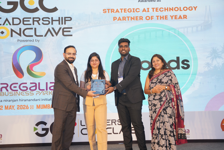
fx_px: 294
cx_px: 112
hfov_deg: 41.7
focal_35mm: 47
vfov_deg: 28.5
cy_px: 75
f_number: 2.8
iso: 500
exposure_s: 1/250
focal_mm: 47.2
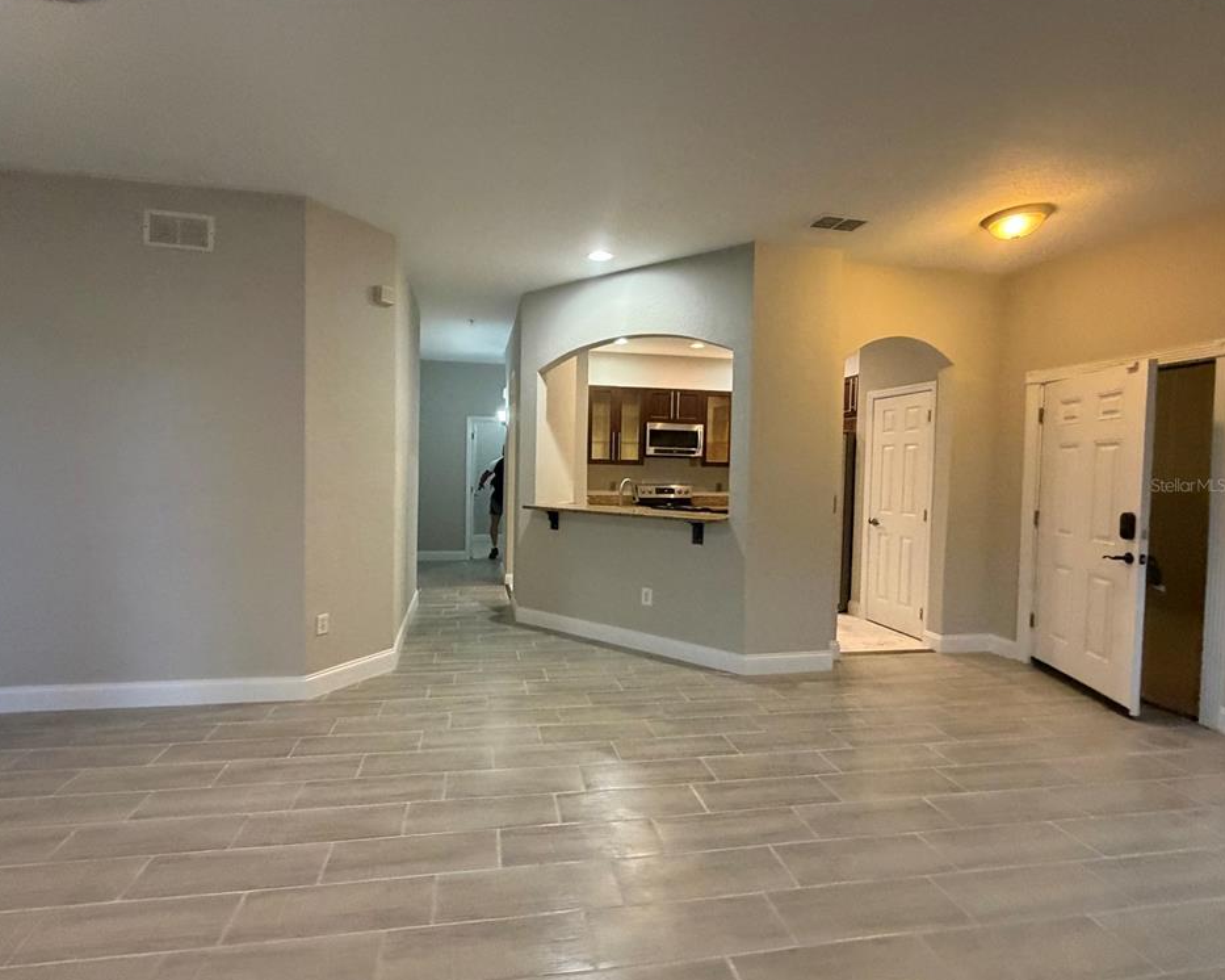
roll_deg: -0.4
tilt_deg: -7.8
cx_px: 558
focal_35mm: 15
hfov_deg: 96.6
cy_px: 485
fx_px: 544
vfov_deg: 84.0
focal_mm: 2.22
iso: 500
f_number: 2.2
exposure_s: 1/60
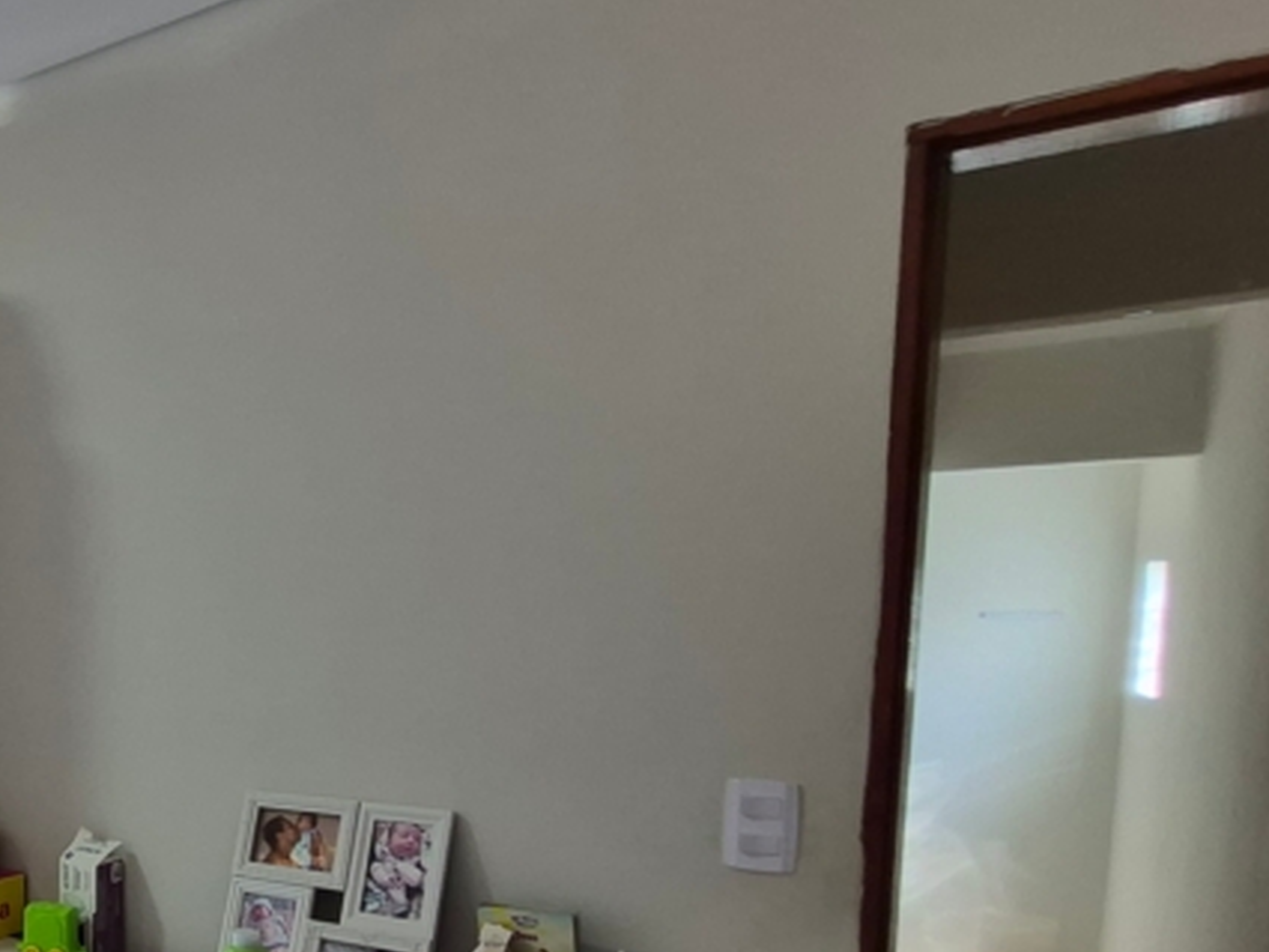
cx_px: -63
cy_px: 755
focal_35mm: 33
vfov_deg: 41.2
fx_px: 1210
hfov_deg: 44.8
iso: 100
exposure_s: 1/60
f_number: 2.2
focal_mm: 1.74
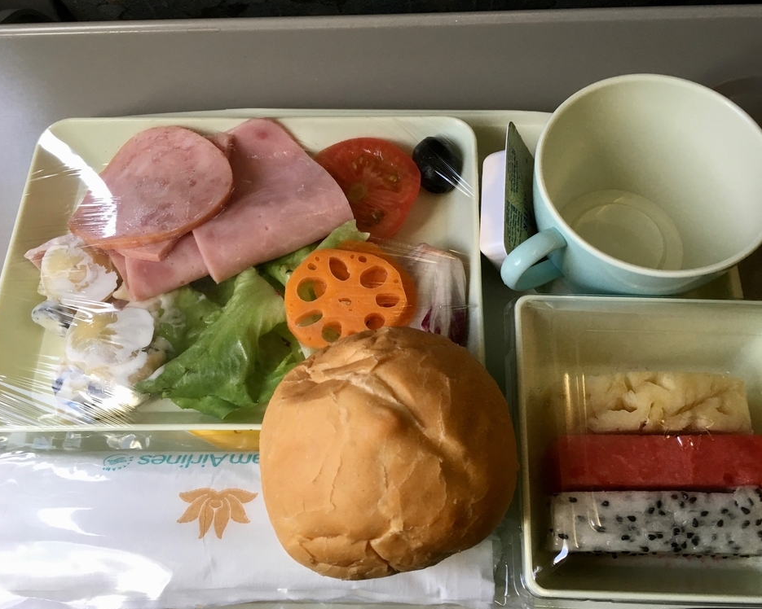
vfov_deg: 47.1
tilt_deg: -62.3
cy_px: 309
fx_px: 699
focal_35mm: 31
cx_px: 397
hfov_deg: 57.2
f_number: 2.2
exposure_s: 1/30
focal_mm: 4.15
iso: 40
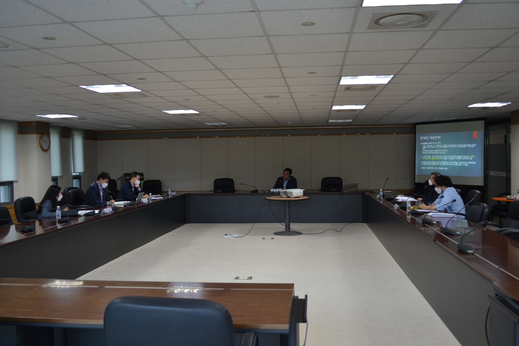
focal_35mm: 33
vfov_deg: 40.0
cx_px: 260
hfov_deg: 57.2
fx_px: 476
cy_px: 173
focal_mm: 22
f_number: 4
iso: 400
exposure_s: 1/60
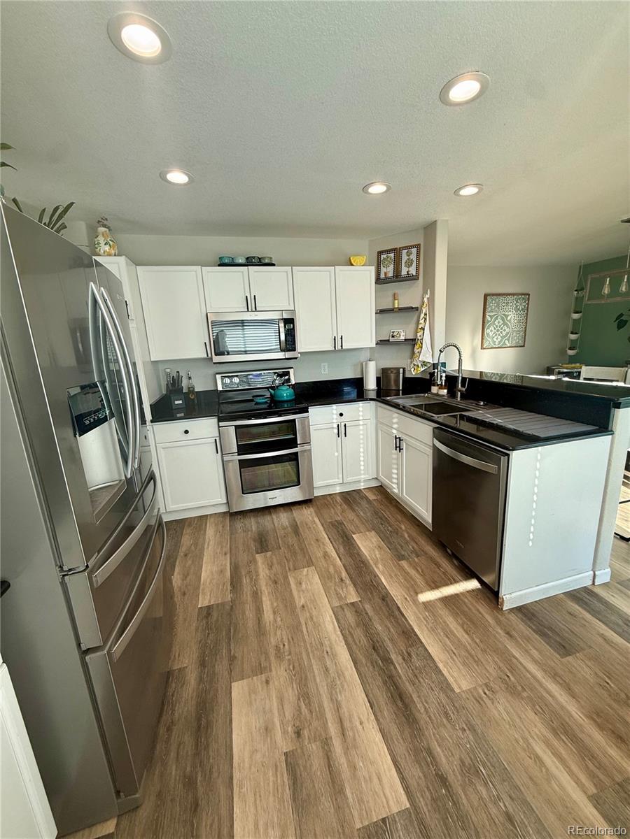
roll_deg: +2.8
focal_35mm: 14
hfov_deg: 85.7
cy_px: 420
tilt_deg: -12.8
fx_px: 340
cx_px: 315
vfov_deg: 102.1
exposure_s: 1/101
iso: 50
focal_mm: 2.22
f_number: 2.2
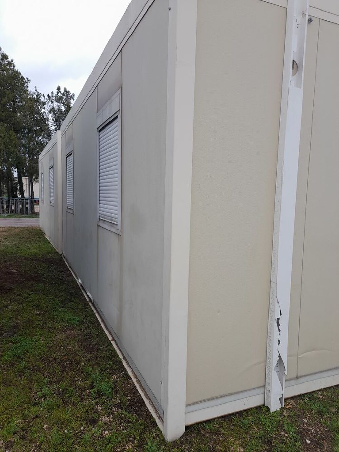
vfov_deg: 69.4
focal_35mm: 25
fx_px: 326
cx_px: 170
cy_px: 226
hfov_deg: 54.9
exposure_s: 1/134
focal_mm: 4.6
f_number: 2
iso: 20
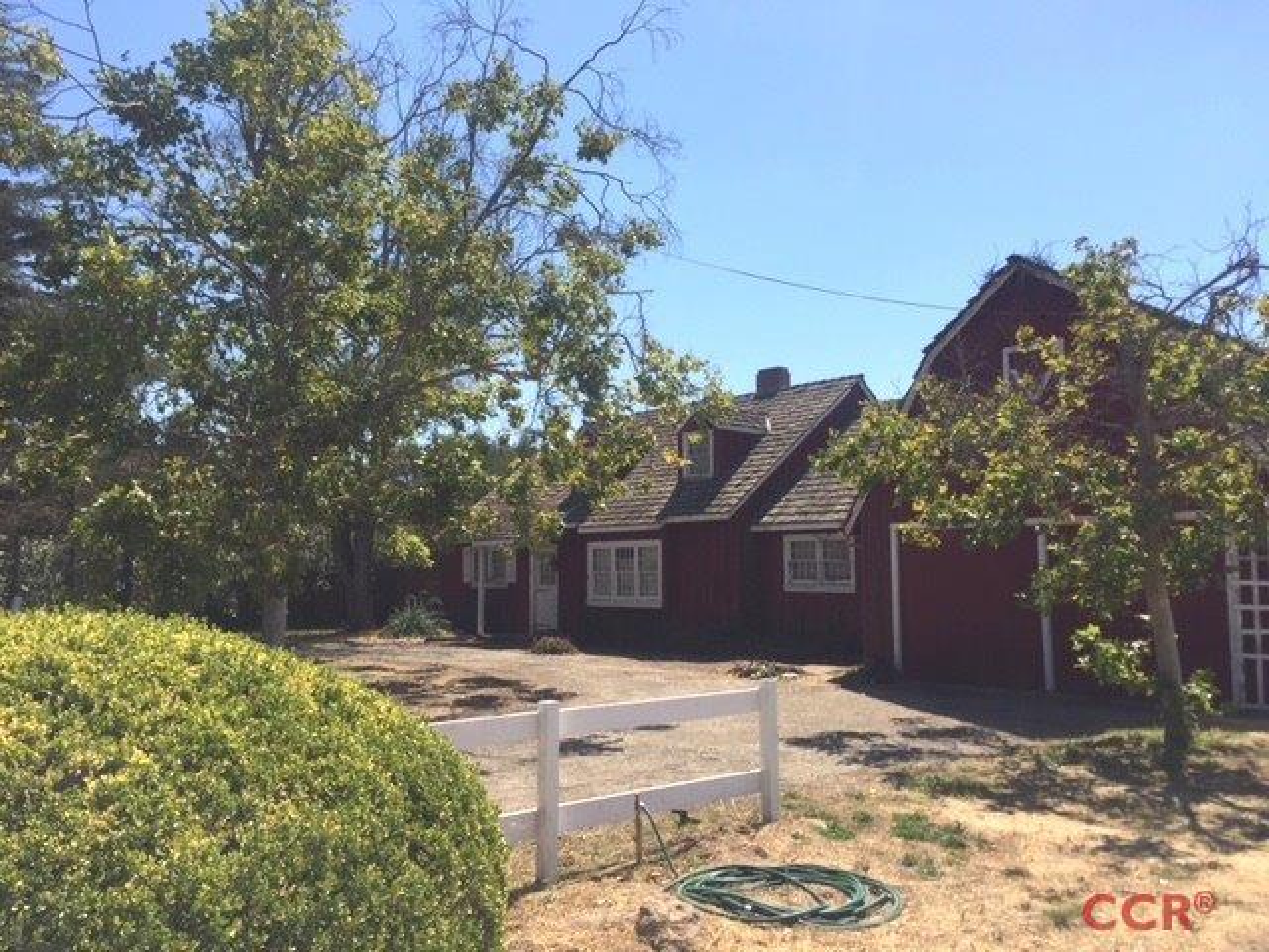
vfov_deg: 48.2
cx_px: 634
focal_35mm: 29
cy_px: 476
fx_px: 1063
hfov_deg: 61.7
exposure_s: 1/2475
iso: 32
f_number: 2.2
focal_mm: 4.15
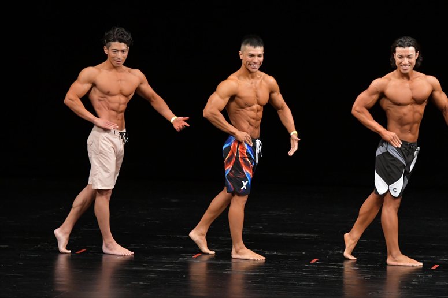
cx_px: 224
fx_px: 3172
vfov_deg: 5.4
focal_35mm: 255
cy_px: 149
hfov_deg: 8.1
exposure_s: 1/400
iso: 3200
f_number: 5.6
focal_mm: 170
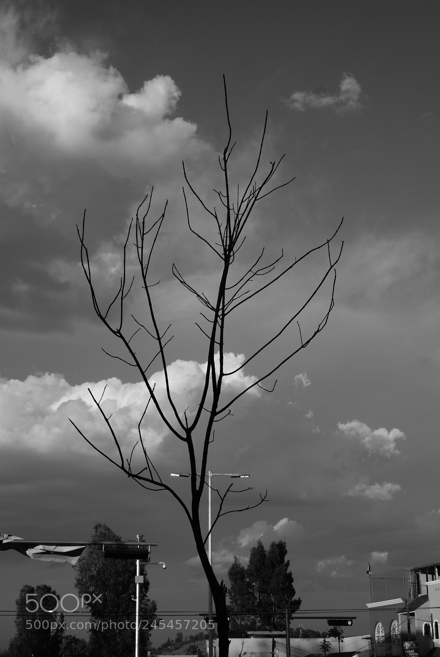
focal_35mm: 52
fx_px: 960
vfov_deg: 37.8
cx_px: 220
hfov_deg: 25.8
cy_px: 328
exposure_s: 1/160
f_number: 9
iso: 100
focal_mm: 35
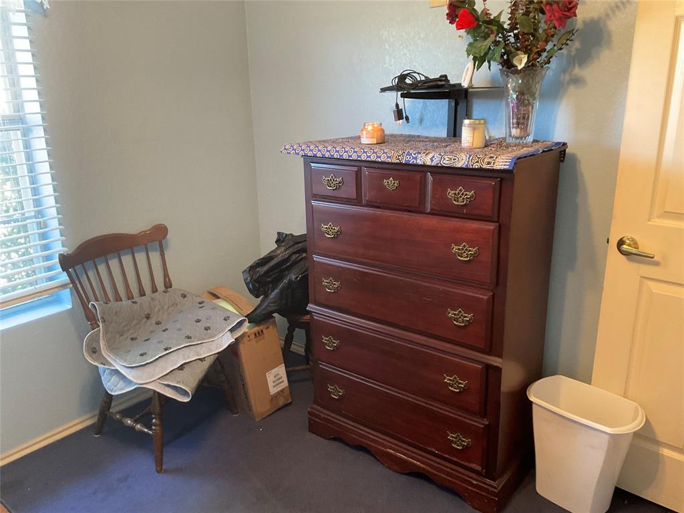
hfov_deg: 61.7
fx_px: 573
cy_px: 256
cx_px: 342
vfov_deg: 48.2
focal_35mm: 29
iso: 200
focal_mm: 3
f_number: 1.8
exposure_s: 1/40
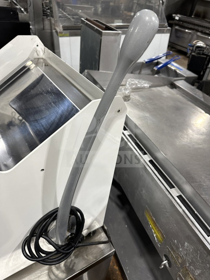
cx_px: 105
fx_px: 194
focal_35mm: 24
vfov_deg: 71.6
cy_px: 140
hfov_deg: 56.8
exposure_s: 1/101
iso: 250
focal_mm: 6.86
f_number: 1.78
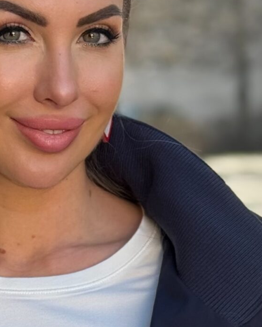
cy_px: 378
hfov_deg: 8.9
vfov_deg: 11.0
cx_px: 51
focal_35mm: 173
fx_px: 1676
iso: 64
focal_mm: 6.76
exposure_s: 1/414
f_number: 1.78
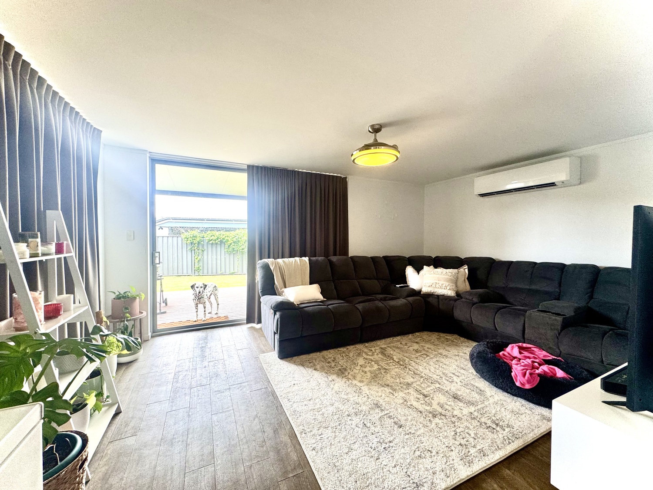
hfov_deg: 102.1
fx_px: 264
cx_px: 326
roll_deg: -0.2
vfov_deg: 85.7
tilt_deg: -1.0
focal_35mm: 14
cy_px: 245
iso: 125
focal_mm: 2.22
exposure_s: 1/100
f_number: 2.2
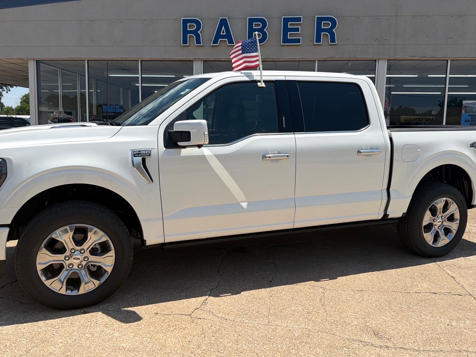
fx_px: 399
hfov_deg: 61.6
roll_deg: -0.8
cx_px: 230
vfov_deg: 48.2
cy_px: 180
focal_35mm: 29
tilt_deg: -6.1
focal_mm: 6.76
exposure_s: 1/7353
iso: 80
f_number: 1.78
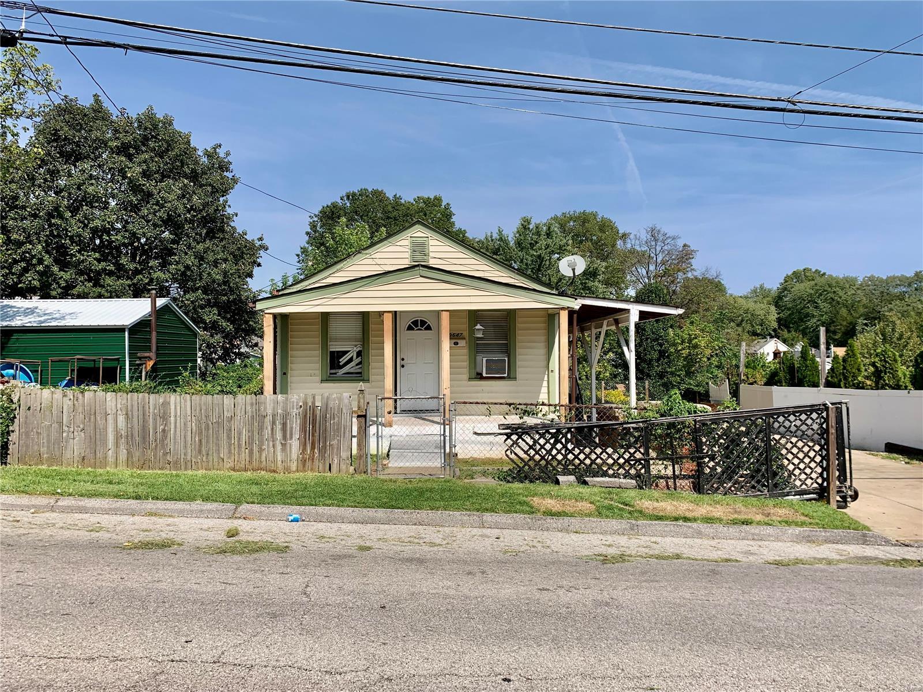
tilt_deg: +0.8
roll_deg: -0.2
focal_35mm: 26
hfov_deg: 67.3
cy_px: 346
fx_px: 693
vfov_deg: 53.1
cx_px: 462
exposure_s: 1/2994
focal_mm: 4.25
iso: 25
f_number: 1.8
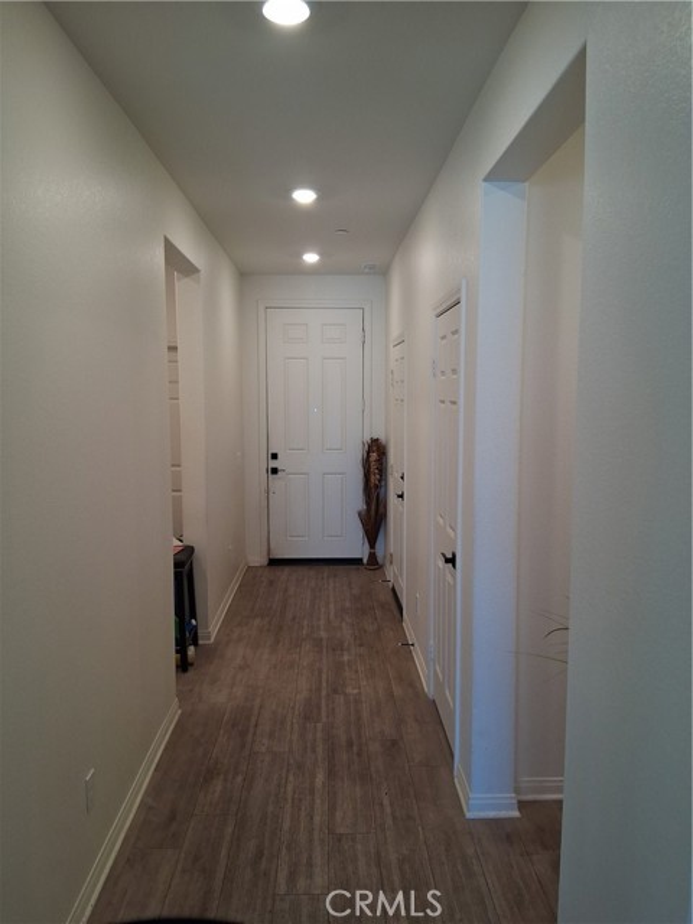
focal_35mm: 26
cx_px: 346
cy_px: 462
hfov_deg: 53.1
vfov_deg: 67.3
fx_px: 694
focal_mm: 3.98
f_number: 1.8
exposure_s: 1/120
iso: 320
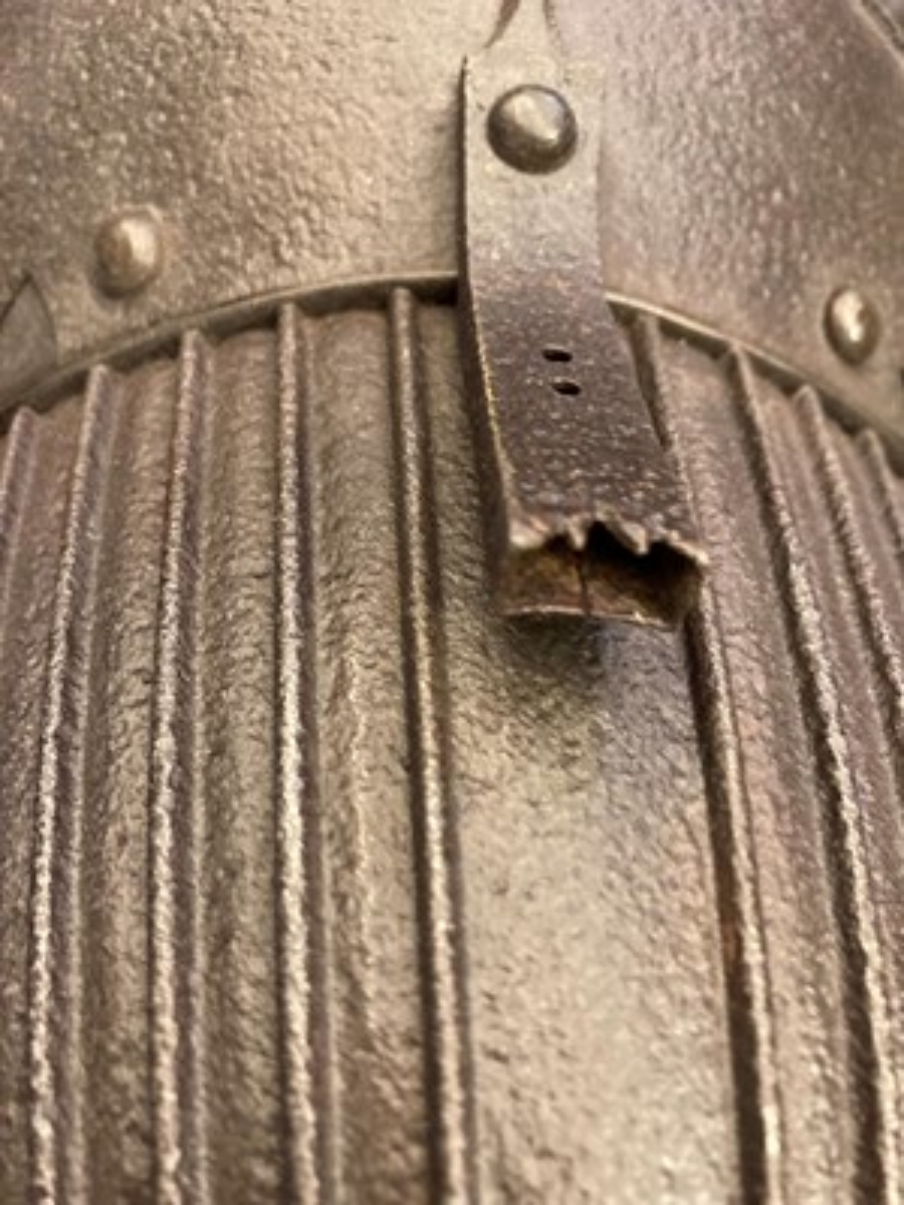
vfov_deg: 63.4
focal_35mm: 28
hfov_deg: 49.7
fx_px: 975
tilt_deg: -64.6
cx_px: 452
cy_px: 602
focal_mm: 3.99
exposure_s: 1/25
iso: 400
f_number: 1.8
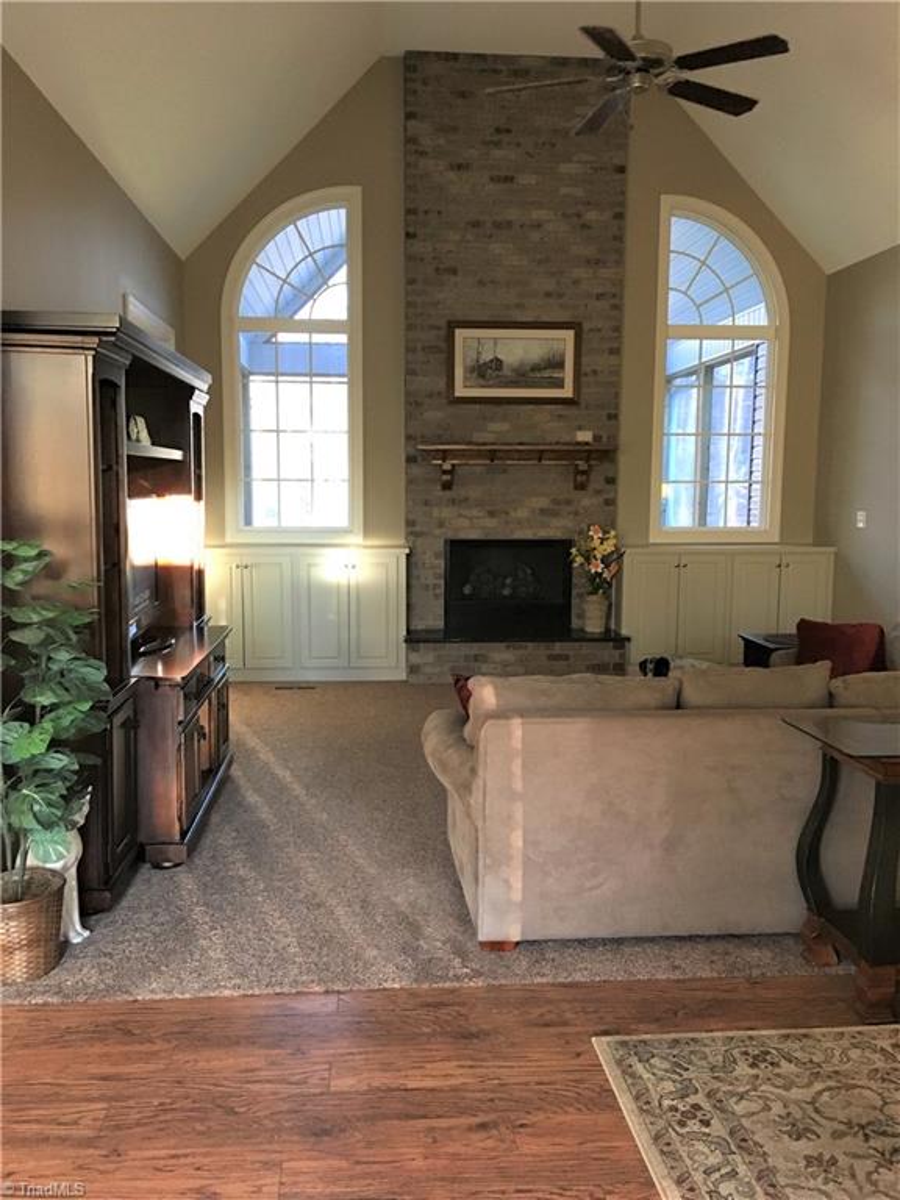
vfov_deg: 61.7
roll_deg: -0.1
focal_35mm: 29
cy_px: 600
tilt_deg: -6.7
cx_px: 450
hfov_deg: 48.2
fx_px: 1005
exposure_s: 1/30
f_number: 2.2
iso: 200
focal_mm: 4.15
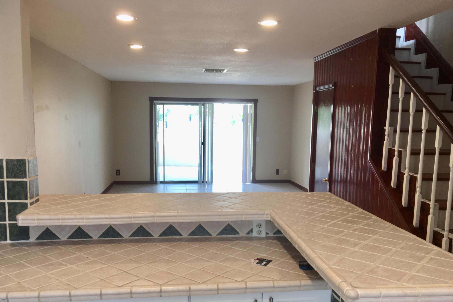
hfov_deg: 58.7
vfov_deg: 41.0
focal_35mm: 32
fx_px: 403
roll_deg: -0.8
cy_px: 178
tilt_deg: -4.5
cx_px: 220
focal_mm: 4.15
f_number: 2.2
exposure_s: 1/30
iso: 32
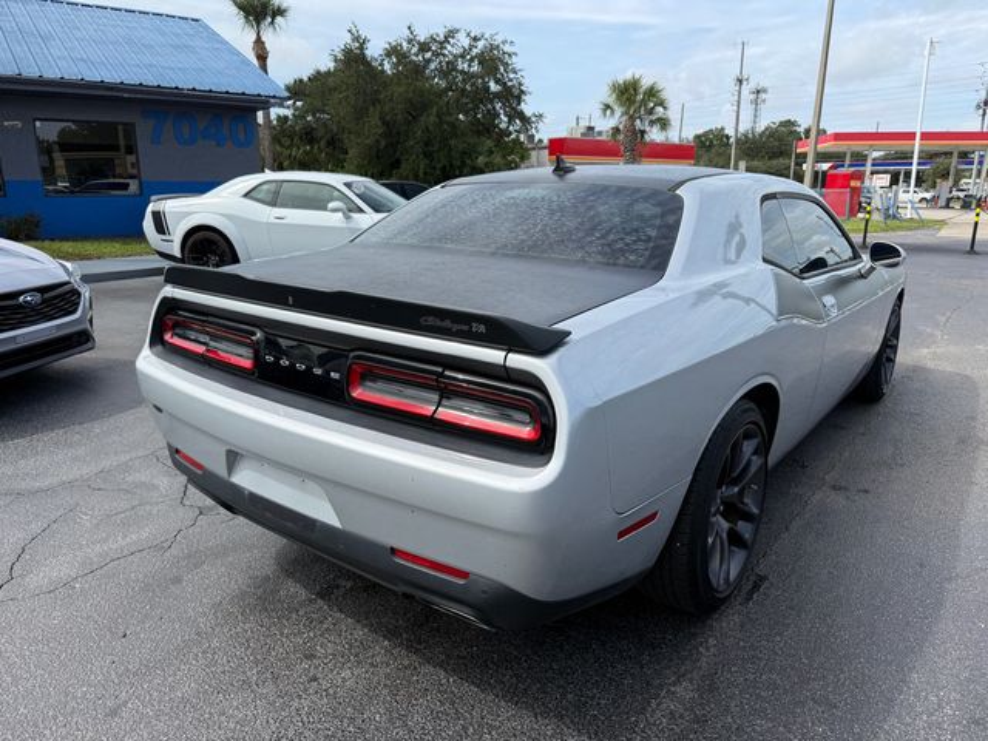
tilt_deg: -12.5
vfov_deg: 56.8
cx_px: 494
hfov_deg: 71.6
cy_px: 370
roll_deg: +0.0
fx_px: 685
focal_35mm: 24
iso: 80
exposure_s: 1/3021
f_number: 1.78
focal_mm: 6.76
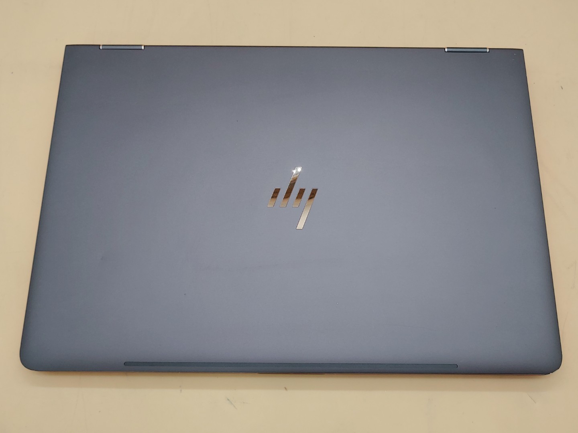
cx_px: 289
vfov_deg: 42.9
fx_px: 551
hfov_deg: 55.4
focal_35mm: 33
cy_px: 216
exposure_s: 1/91
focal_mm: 4.36
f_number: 1.8
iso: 50
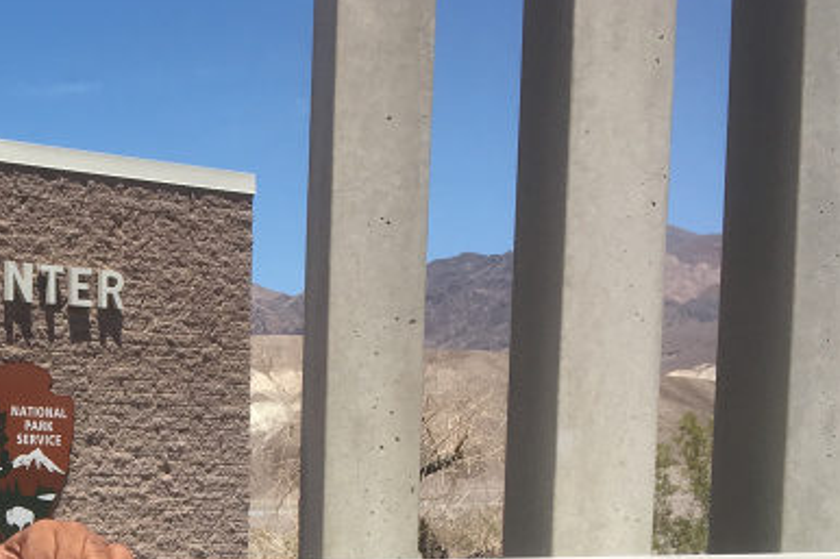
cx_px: -104
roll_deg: +0.1
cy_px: 740
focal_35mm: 80
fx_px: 1866
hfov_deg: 23.6
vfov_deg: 16.1
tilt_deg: -8.9
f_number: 2.2
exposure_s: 1/1832
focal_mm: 4.15
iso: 25
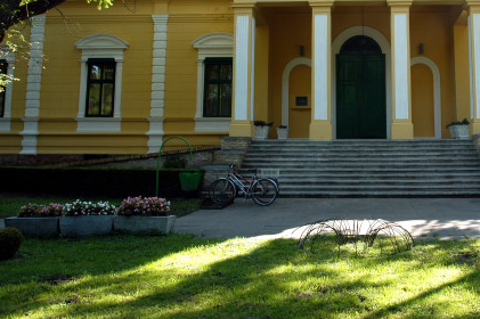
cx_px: 350
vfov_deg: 33.6
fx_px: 516
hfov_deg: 48.3
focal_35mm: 39
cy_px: 77
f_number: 5
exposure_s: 1/100
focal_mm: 17
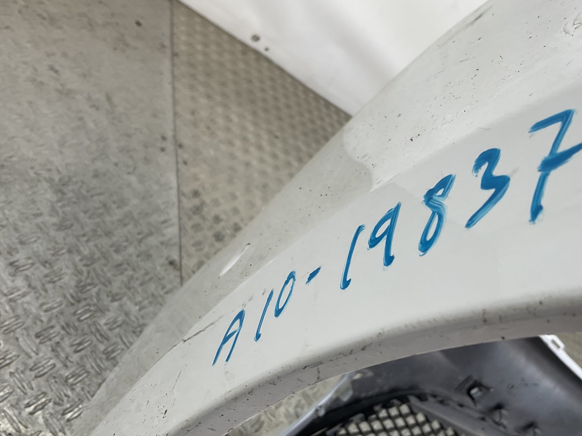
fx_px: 605
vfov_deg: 39.7
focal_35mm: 36
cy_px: 217
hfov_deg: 51.3
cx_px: 320
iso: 16
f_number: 1.8
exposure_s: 1/130
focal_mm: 3
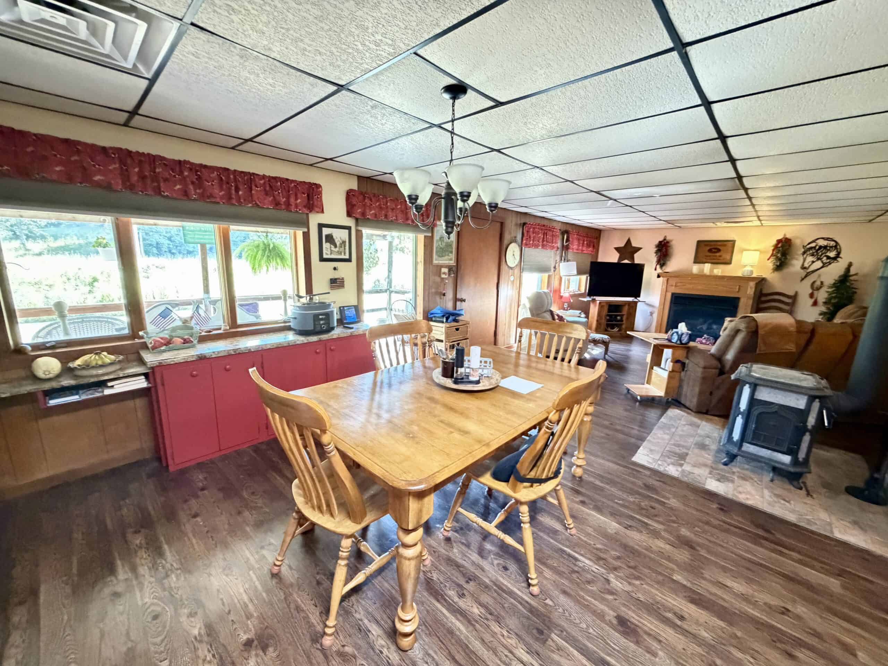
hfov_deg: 102.1
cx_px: 444
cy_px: 333
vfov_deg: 85.7
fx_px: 359
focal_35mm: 14
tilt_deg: -12.2
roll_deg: -1.6
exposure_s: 1/30
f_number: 2.2
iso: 1600
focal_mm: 2.22
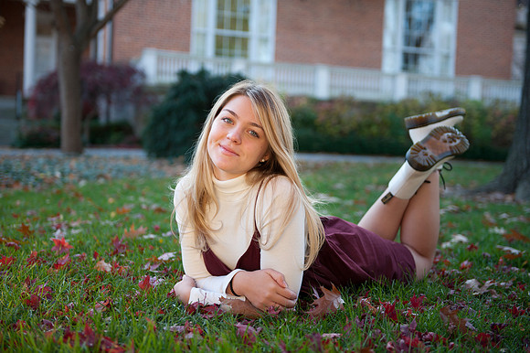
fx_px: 809
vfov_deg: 24.6
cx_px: 265
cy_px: 176
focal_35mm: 55
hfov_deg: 36.3
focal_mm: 55
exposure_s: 1/200
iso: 100
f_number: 2.8
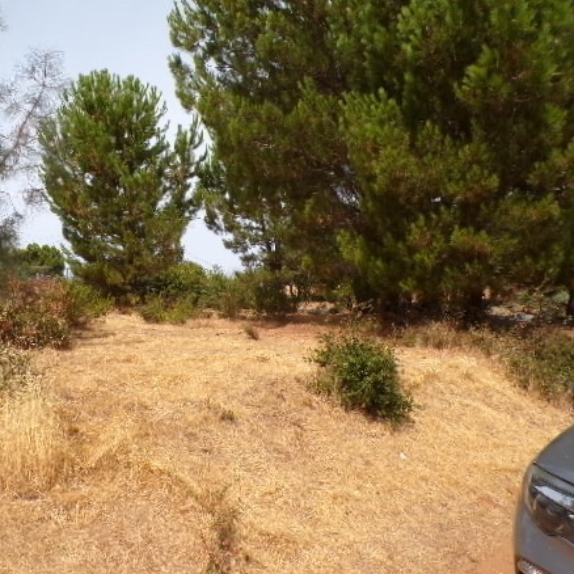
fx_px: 582
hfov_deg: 51.8
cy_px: 311
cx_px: 204
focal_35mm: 31
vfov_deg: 52.5
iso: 100
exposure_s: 1/340
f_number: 5.8
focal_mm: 4.3
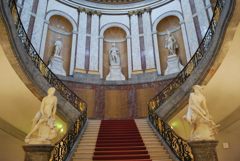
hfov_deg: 67.3
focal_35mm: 27
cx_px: 120
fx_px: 180
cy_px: 80
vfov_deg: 48.1
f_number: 3.5
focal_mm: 18
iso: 1600
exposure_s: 1/13
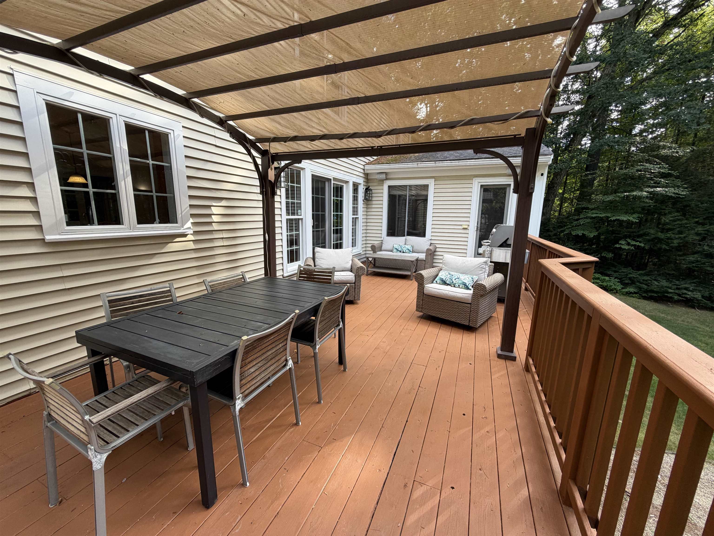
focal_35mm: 14
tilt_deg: -10.9
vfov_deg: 85.7
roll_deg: -0.2
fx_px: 289
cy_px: 268
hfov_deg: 102.1
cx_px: 357
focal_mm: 2.22
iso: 64
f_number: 2.2
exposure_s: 1/121
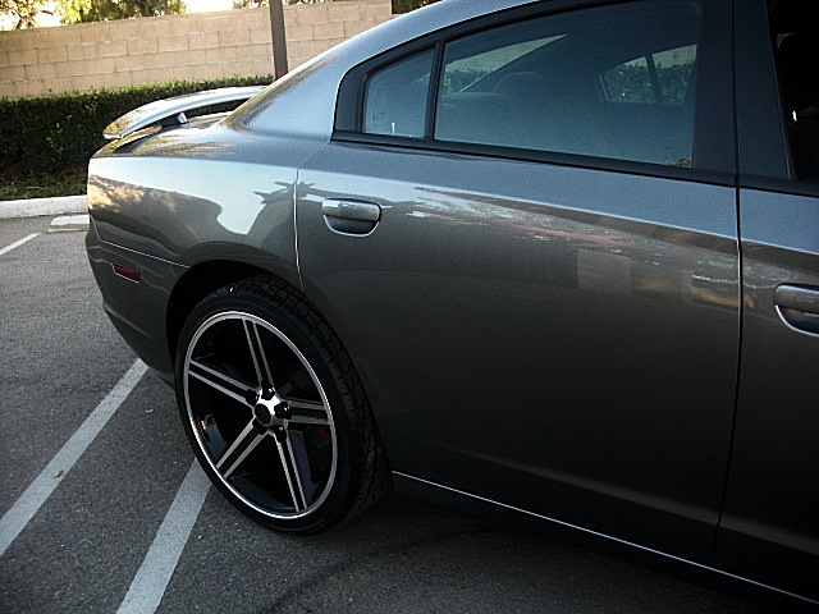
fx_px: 852
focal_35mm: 36
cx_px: 410
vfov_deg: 39.7
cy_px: 307
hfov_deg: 51.4
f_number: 2.8
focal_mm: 6.3
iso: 100
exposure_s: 1/100
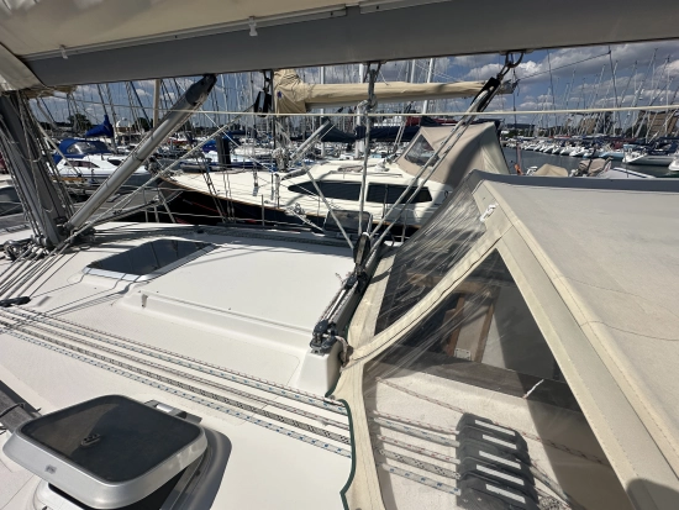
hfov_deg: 102.0
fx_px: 275
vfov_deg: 85.7
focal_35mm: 14
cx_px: 340
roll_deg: -3.0
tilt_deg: -25.8
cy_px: 255
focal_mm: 2.22
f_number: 2.2
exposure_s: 1/7813
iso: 50
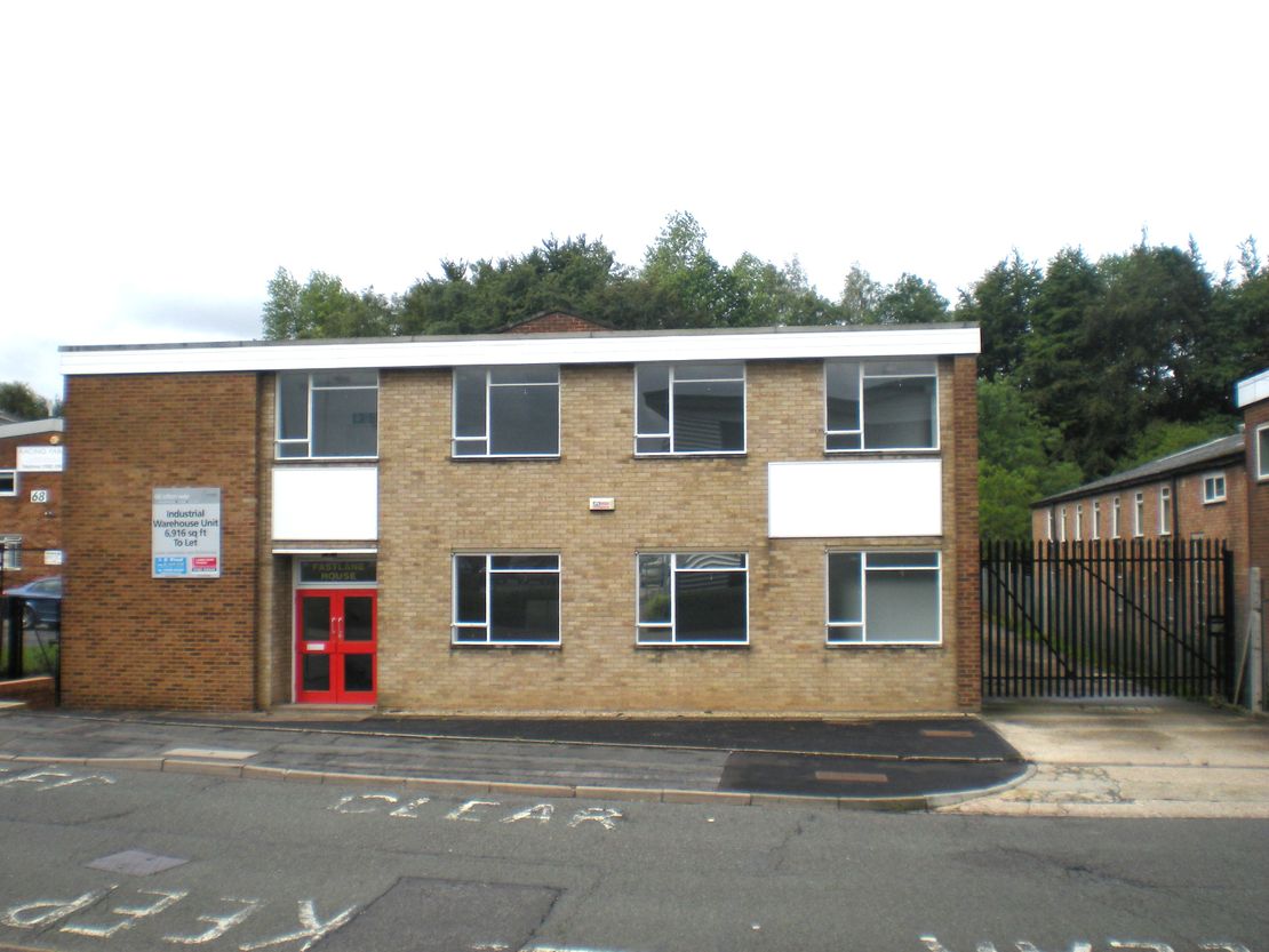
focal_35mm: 38
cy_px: 476
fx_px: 1393
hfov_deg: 49.0
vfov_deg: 37.7
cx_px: 634
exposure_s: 1/338
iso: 64
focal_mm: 6.3
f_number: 4.6
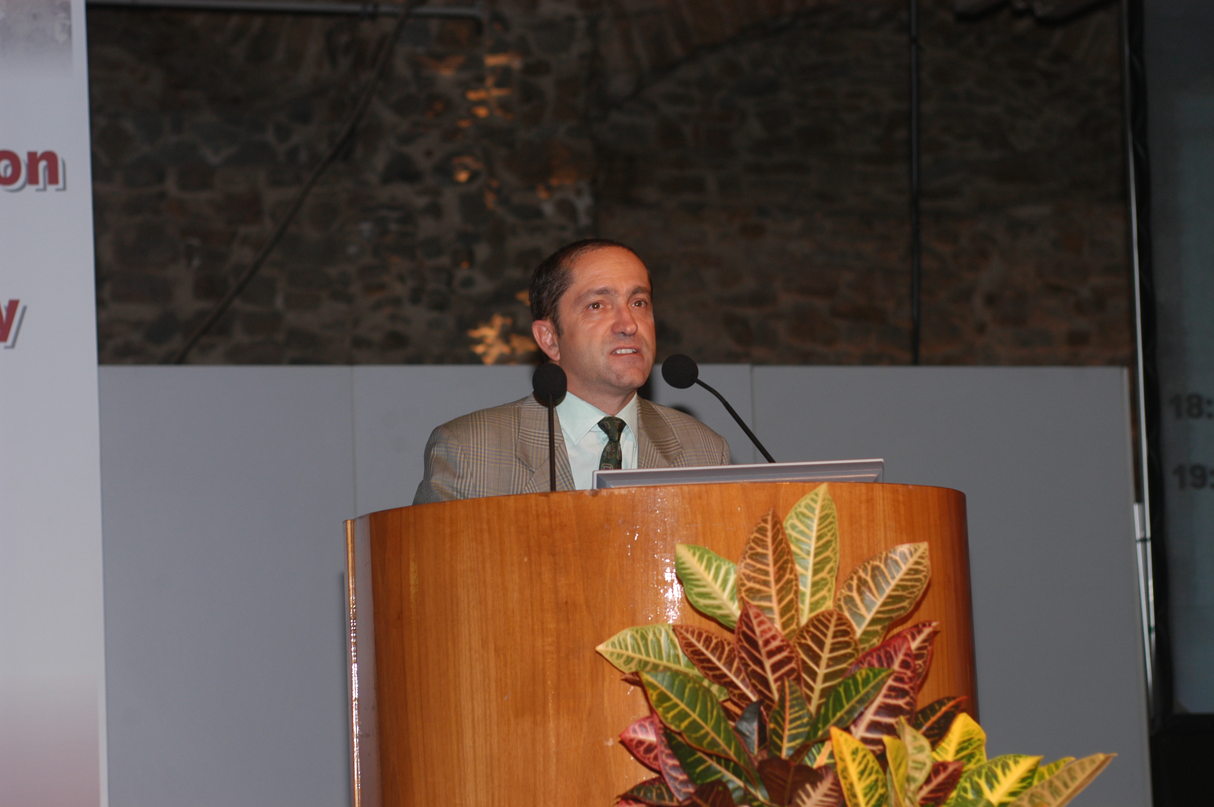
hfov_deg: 19.5
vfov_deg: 13.0
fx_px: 3538
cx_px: 607
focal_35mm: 105
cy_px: 404
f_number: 4
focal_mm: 70
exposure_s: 1/60
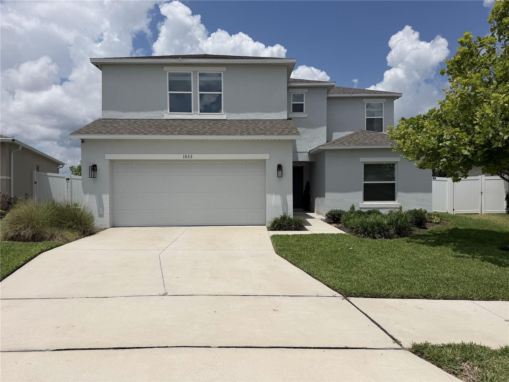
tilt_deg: -0.8
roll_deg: +0.1
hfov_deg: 71.6
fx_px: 353
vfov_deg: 56.8
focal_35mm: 24
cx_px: 254
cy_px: 191
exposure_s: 1/14286
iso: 80
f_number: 1.78
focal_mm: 6.76
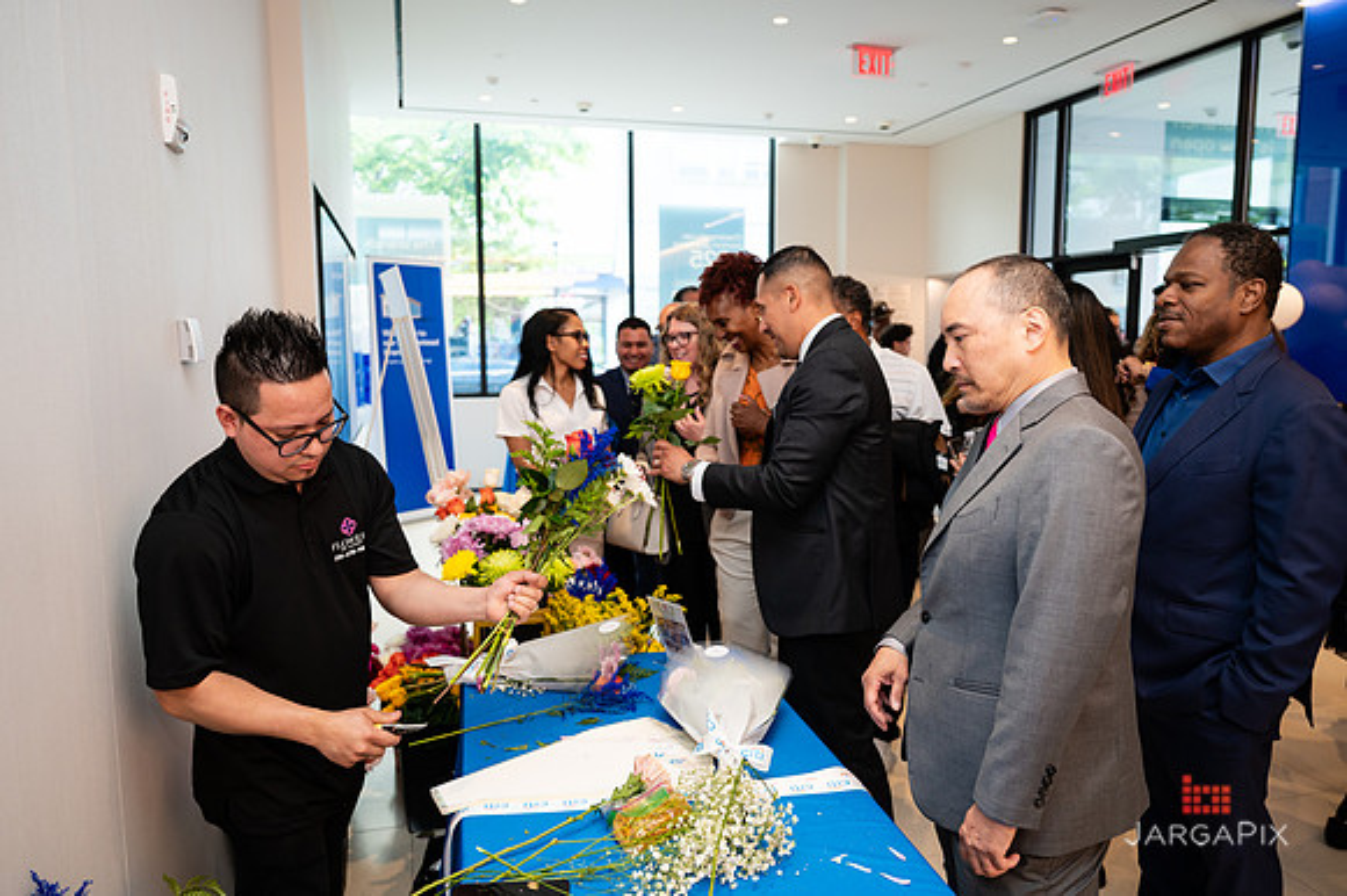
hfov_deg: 69.0
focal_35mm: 26
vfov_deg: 49.1
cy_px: 447
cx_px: 671
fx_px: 980
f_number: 3.2
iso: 400
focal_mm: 25.5
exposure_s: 1/200
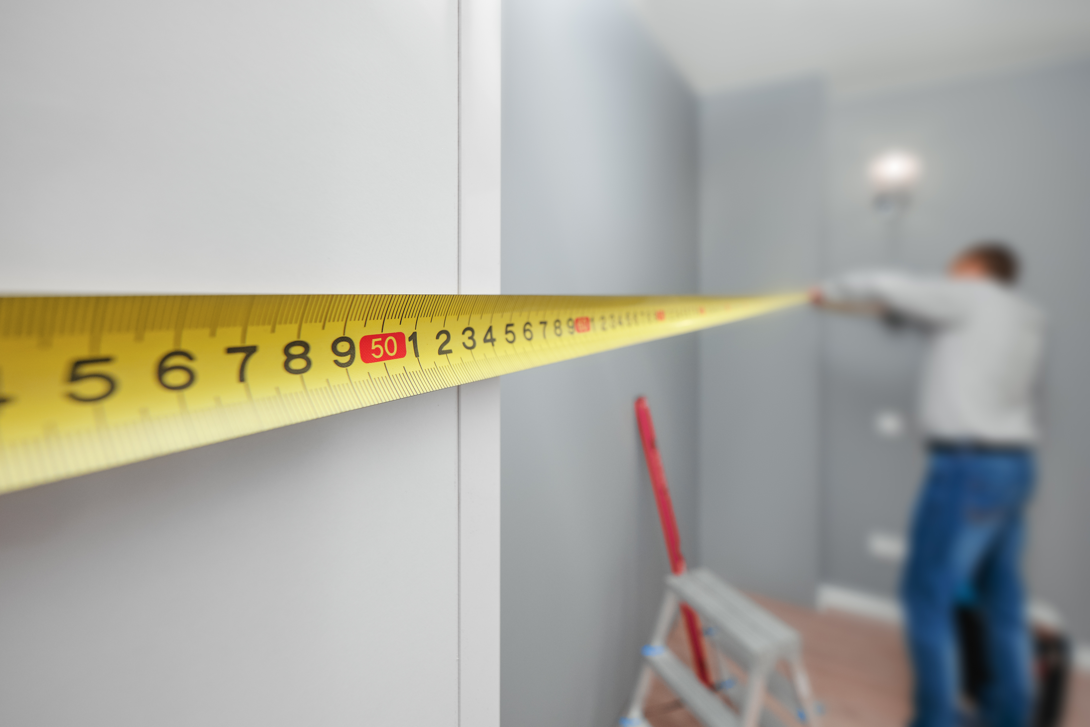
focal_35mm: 15
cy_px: 364
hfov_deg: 100.4
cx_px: 545
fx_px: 454
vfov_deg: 77.3
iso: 200
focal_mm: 10
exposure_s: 1/125
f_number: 4.5
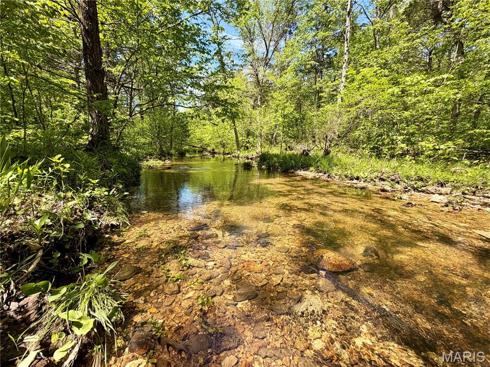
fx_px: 198
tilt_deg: -9.9
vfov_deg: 85.7
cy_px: 184
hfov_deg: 102.1
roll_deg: -0.7
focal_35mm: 14
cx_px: 245
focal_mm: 2.22
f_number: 2.2
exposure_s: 1/502
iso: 50
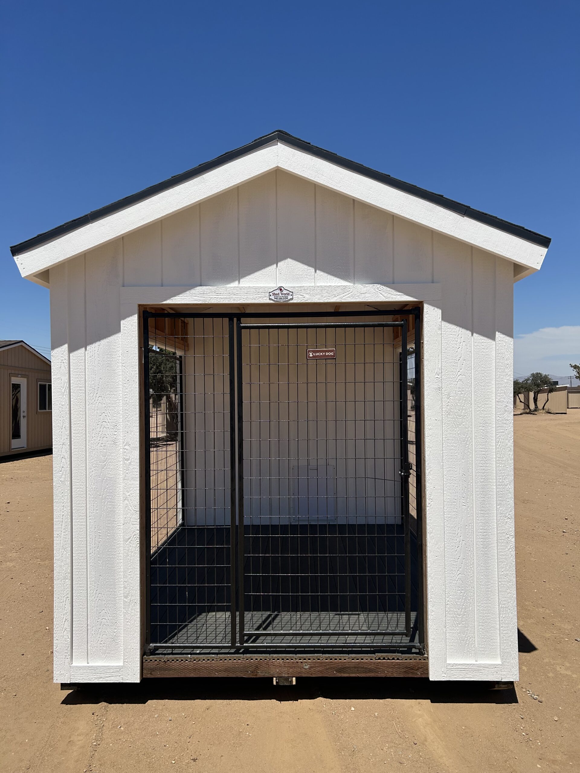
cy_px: 386
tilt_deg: -1.4
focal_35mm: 26
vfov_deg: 67.3
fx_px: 581
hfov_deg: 53.1
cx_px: 290
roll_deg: +1.3
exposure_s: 1/6993
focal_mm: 5.7
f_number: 1.5
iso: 50
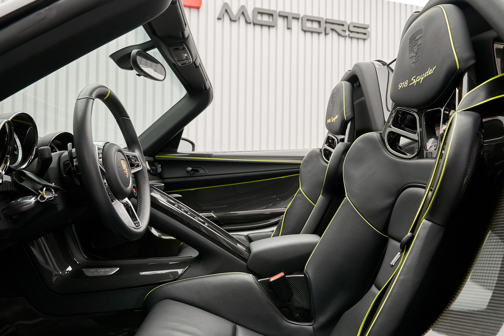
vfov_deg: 53.1
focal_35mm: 24
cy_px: 168
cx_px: 252
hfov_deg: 73.7
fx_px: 336
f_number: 5.6
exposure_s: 1/60
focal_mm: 24
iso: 320
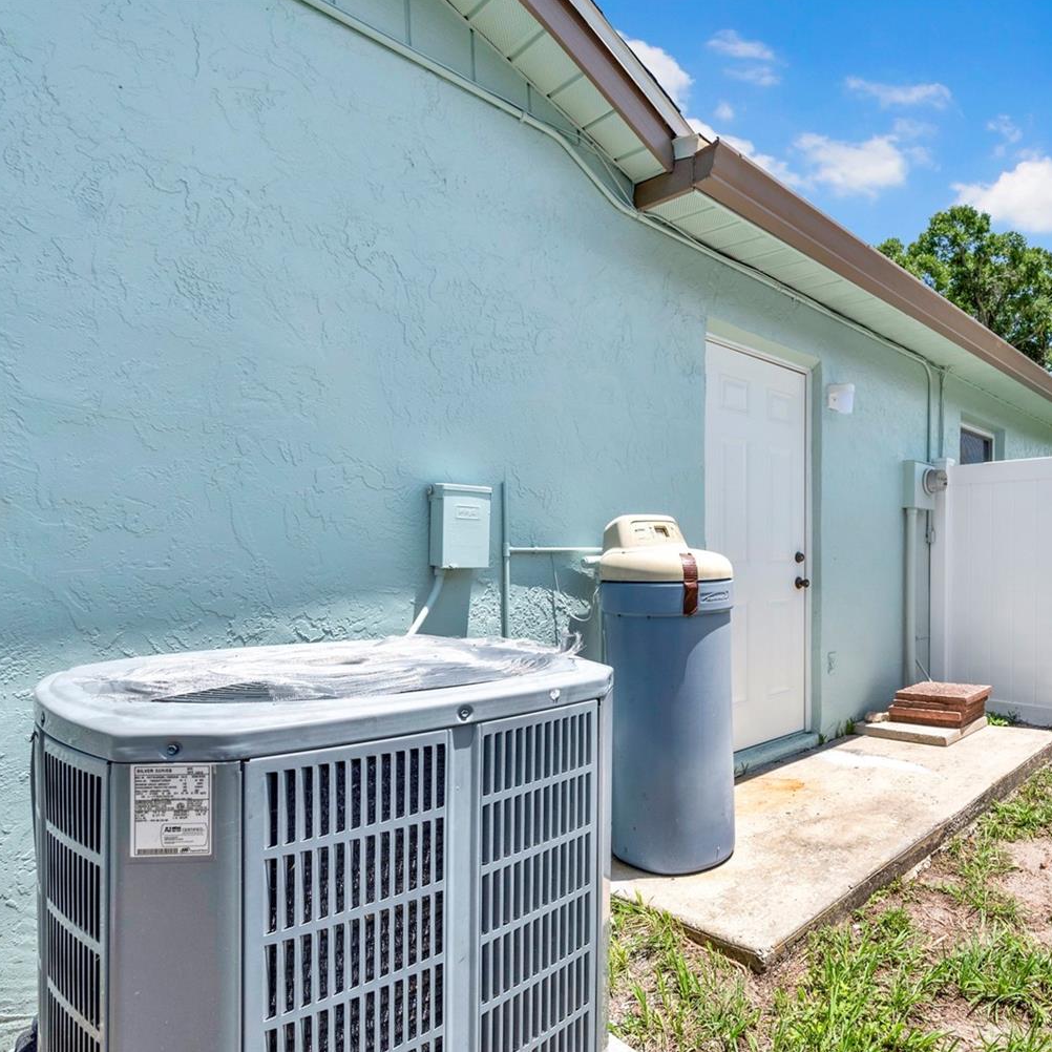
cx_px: 780
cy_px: 556
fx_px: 653
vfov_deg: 77.6
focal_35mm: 19
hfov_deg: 72.7
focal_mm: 14
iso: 250
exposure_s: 1/1000
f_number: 7.1
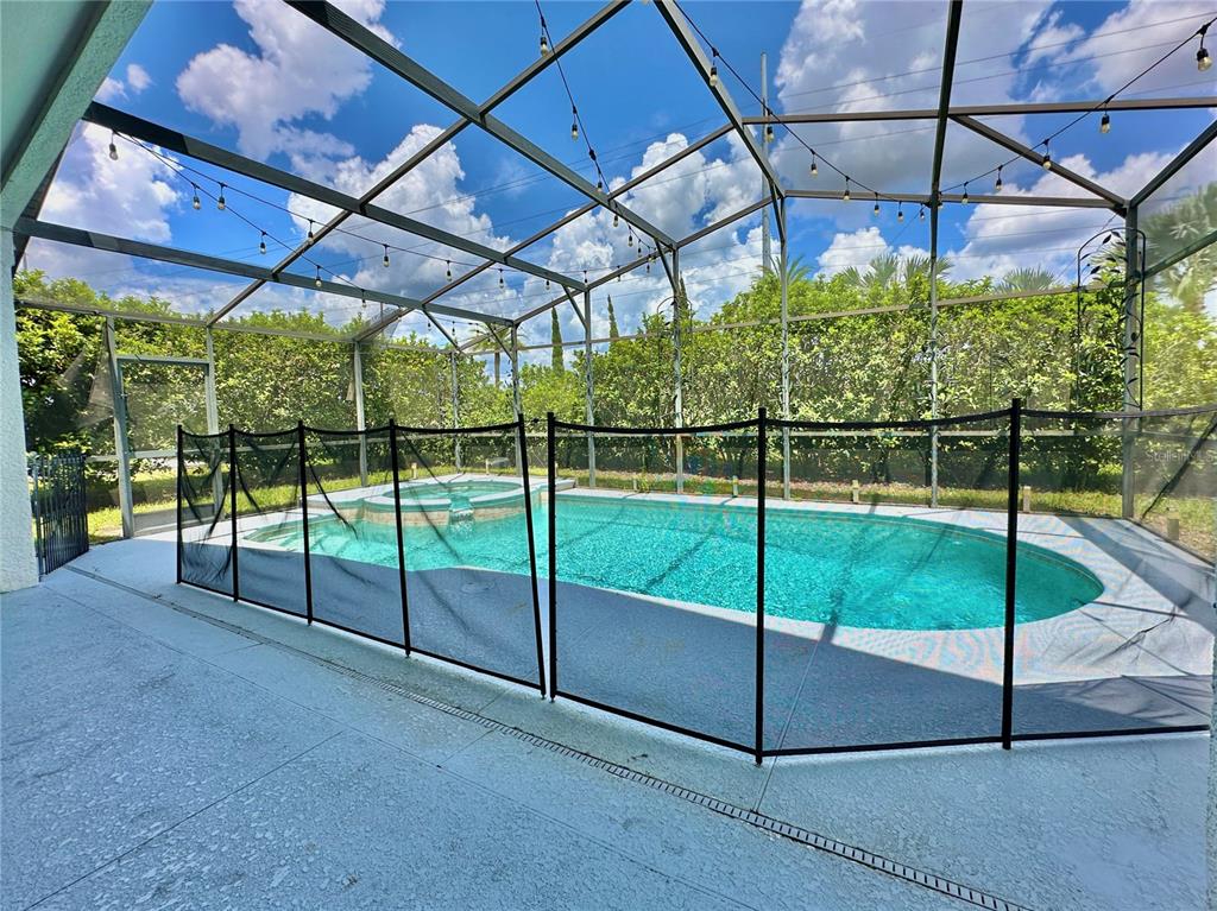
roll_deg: -0.9
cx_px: 608
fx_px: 492
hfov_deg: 102.1
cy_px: 456
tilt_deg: -3.7
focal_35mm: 14
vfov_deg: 85.6
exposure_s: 1/785
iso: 40
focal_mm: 2.22
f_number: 2.2
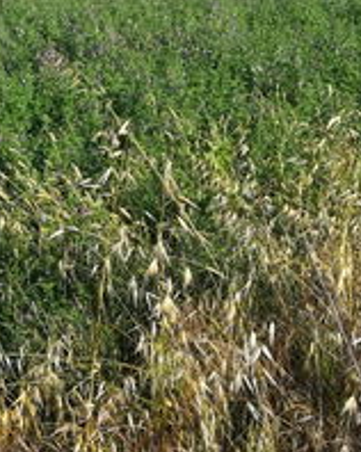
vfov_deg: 23.0
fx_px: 1097
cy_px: 87
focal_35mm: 82
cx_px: -146
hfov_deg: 17.2
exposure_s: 1/618
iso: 50
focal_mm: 3.83
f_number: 2.2
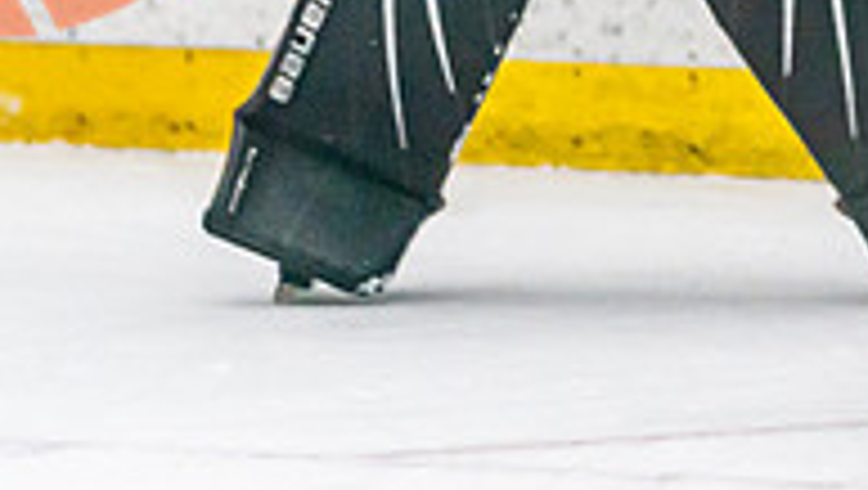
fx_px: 17670
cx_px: 654
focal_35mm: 767
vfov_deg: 1.6
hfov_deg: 2.8
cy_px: -213
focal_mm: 200
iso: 3200
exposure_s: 1/1250
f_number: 2.8
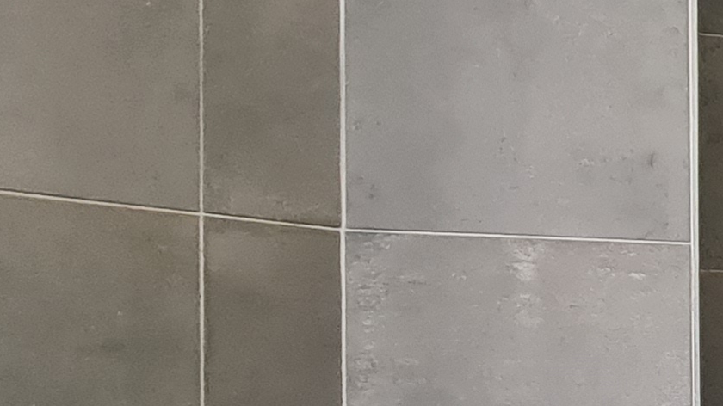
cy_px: 386
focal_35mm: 68
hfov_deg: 17.2
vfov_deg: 17.4
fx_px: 1303
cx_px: 1578
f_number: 2.2
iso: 250
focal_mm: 2.2
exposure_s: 1/50
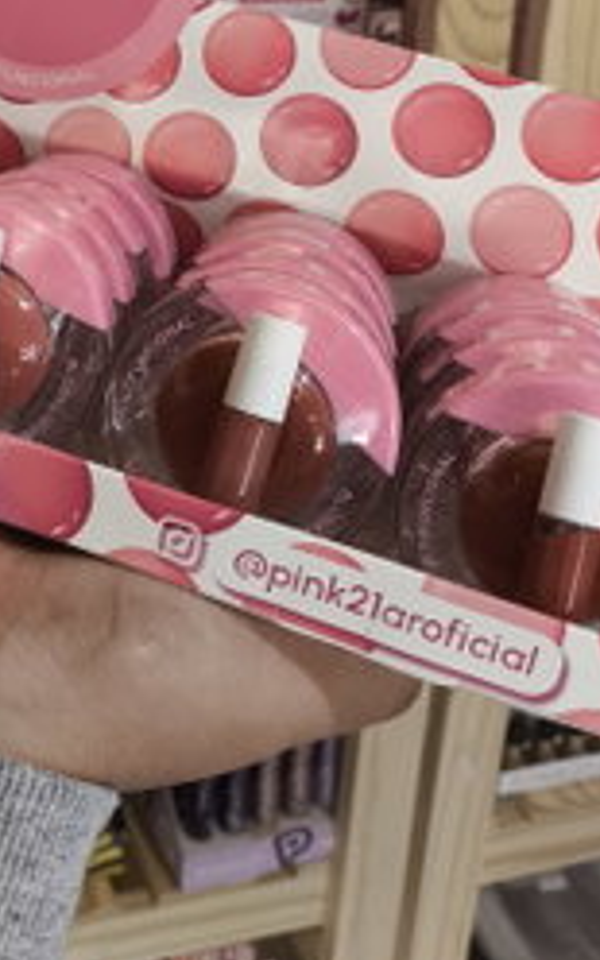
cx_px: -105
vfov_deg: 33.5
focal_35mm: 57
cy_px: 68
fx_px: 1491
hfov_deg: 21.3
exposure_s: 1/50
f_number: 1.7
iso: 160
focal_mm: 4.71
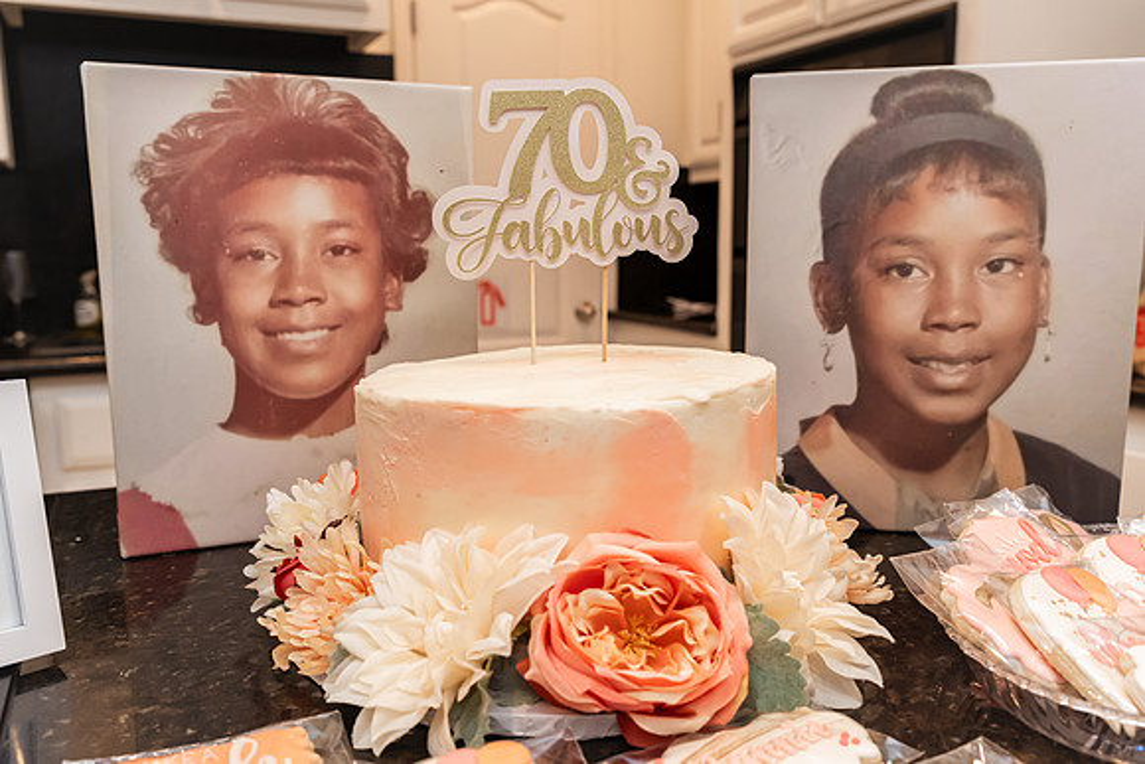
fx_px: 937
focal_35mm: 29
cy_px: 382
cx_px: 572
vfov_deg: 44.4
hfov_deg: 62.9
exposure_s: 1/200
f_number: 5
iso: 1000
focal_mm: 28
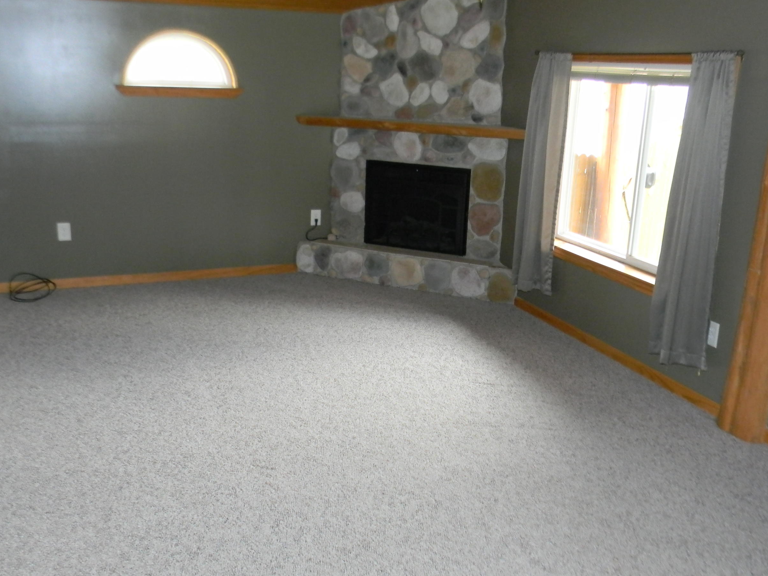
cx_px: 407
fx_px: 777
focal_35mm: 35
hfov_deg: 52.6
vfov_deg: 40.7
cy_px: 285
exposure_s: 1/27
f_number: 3.5
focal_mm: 5
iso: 331
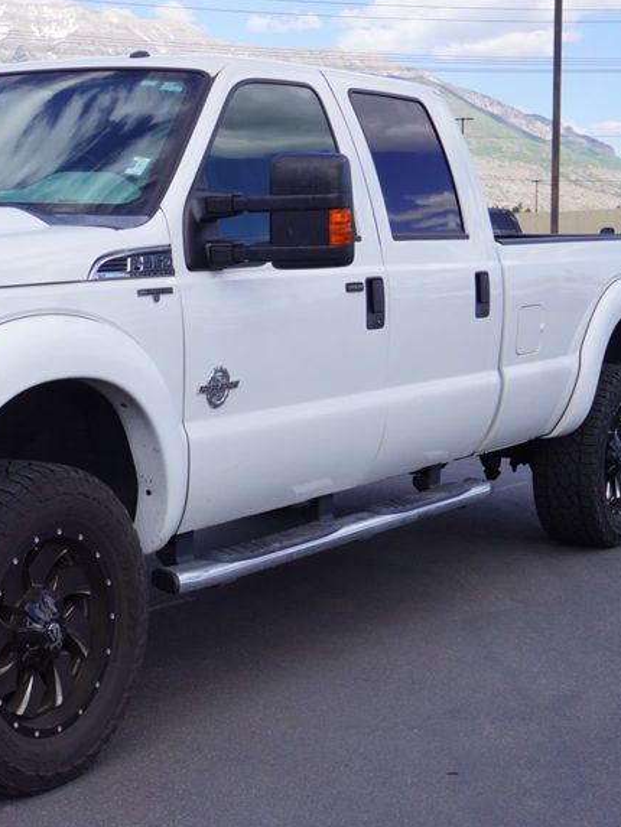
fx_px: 1602
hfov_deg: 21.2
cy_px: 447
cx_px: 7
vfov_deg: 29.0
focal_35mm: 67
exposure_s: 1/125
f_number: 9
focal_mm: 26
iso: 100
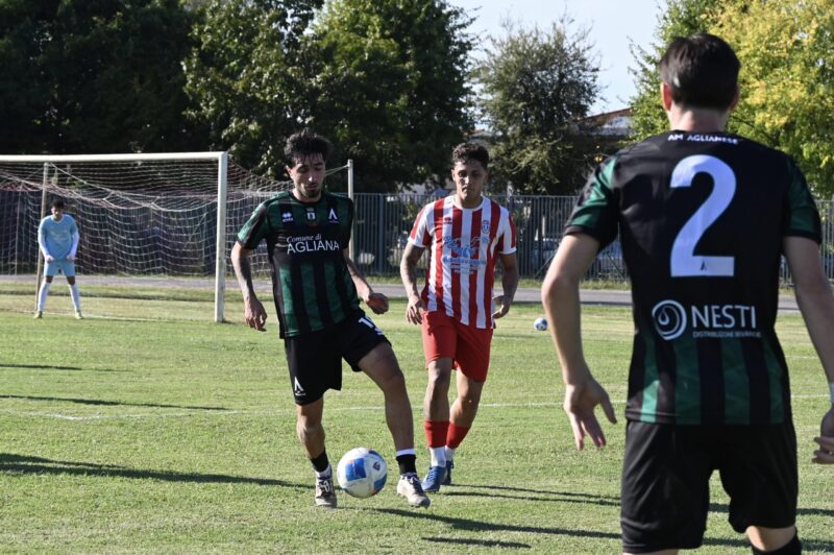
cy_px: 278
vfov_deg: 19.7
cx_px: 417
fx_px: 1597
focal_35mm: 69
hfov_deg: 29.3
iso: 500
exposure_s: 1/1250
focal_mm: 69
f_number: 6.3
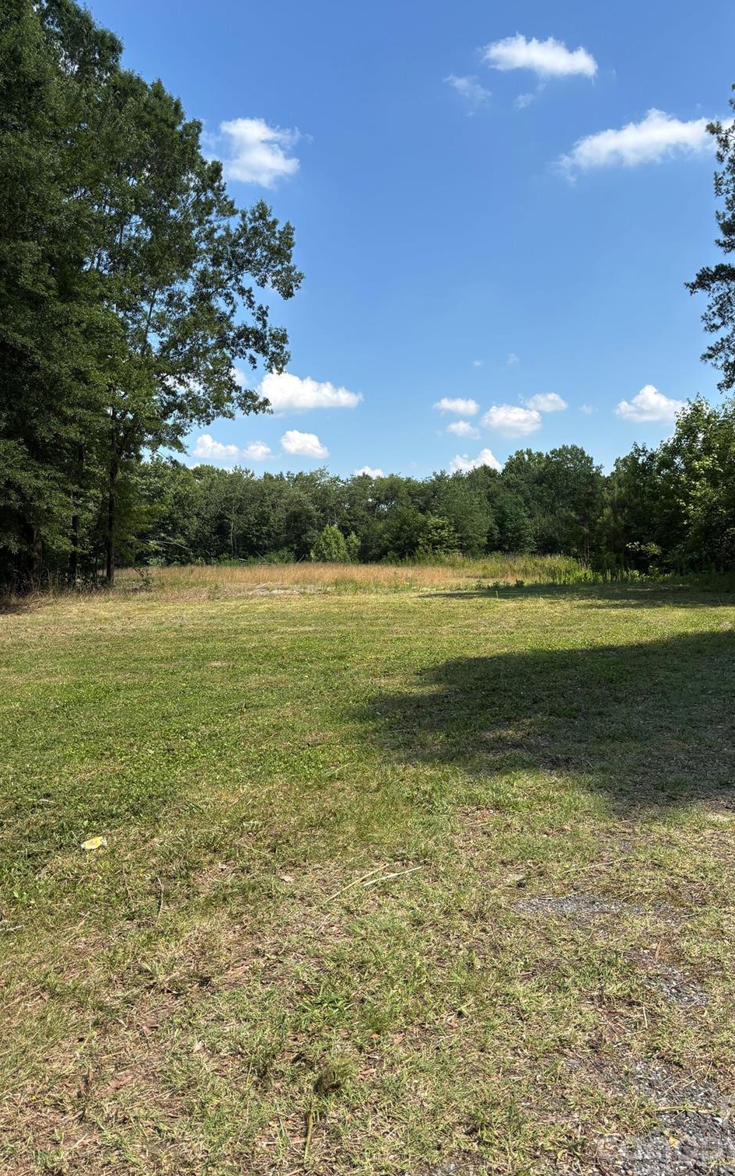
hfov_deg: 44.5
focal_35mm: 28
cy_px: 584
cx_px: 412
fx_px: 897
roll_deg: +1.5
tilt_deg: -2.2
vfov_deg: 66.5
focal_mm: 5.96
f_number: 1.6
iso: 50
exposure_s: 1/2242
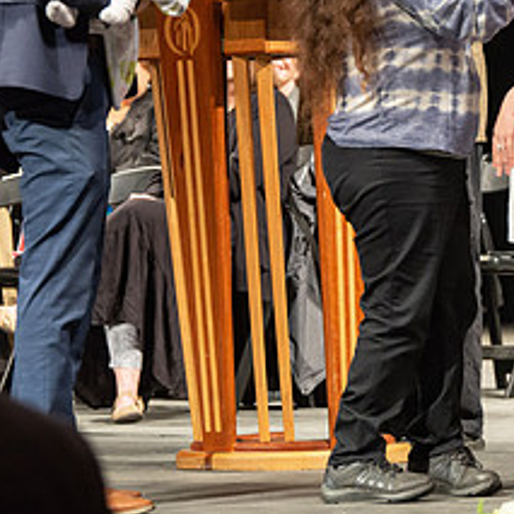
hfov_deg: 5.6
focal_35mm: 313
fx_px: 5258
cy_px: 90
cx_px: 473
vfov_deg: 5.6
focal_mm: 135
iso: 1600
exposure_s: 1/100
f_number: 4
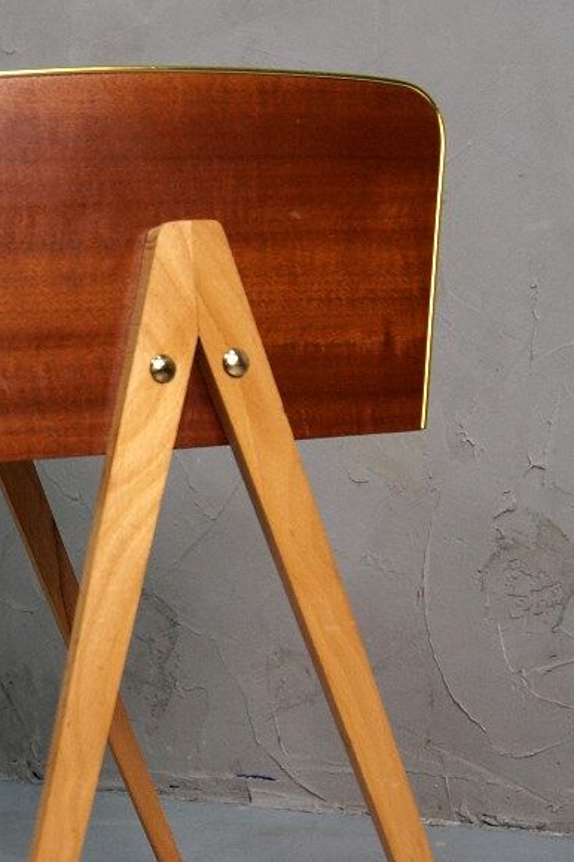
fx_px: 1556
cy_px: 373
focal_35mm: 65
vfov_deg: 30.9
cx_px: 31
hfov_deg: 20.4
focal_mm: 20
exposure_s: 1/160
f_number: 4
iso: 640
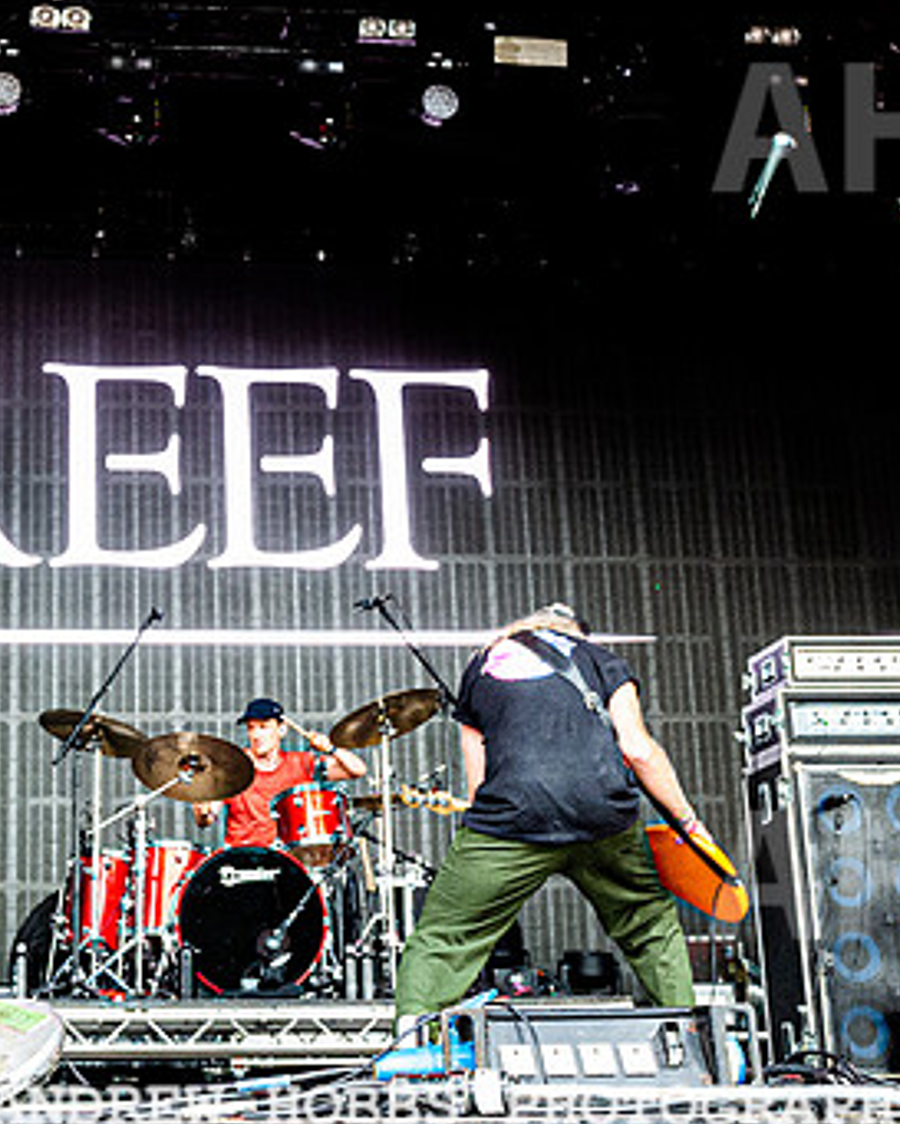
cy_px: 332
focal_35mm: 66
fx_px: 2197
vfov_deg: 28.4
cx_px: 174
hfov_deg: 22.8
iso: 5000
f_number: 6.3
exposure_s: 1/500
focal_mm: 31
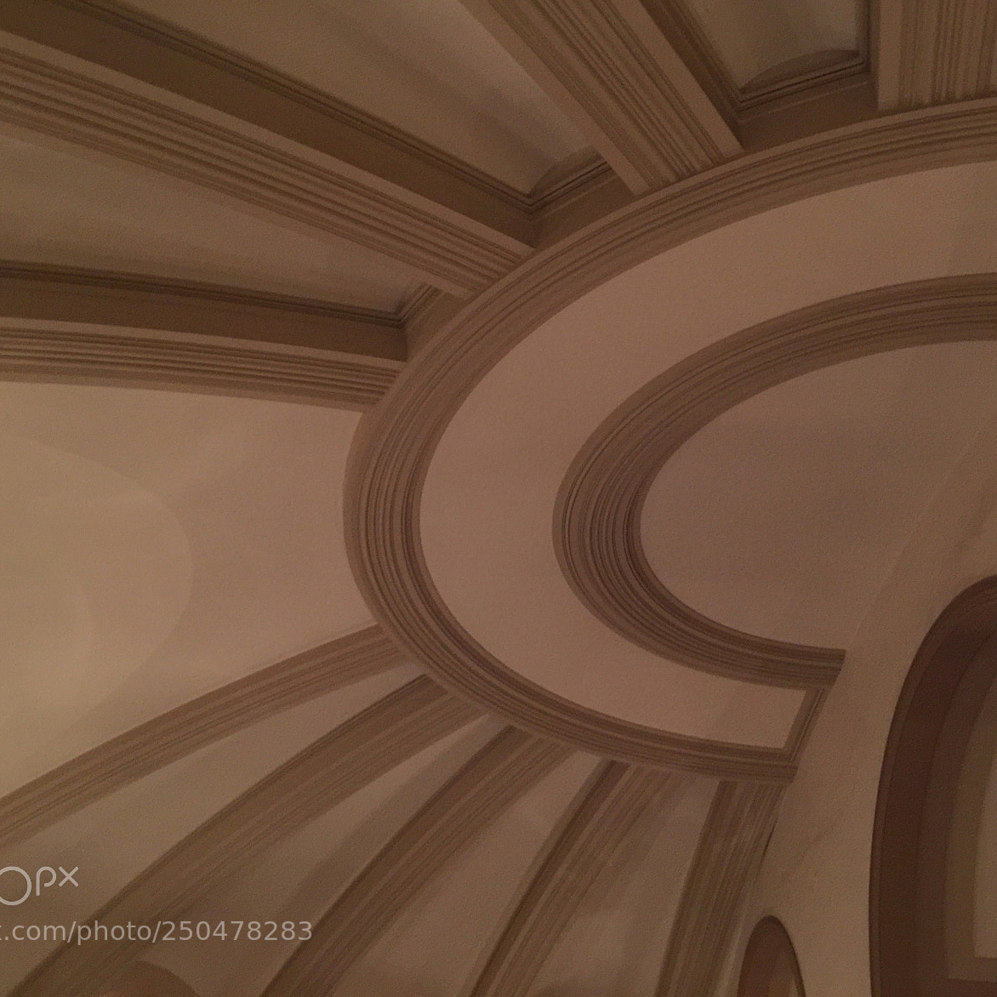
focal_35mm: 35
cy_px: 487
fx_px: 1140
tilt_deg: +35.5
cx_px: 548
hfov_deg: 47.2
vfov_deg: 47.2
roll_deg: -6.2
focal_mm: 4.15
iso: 160
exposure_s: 1/4
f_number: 2.2
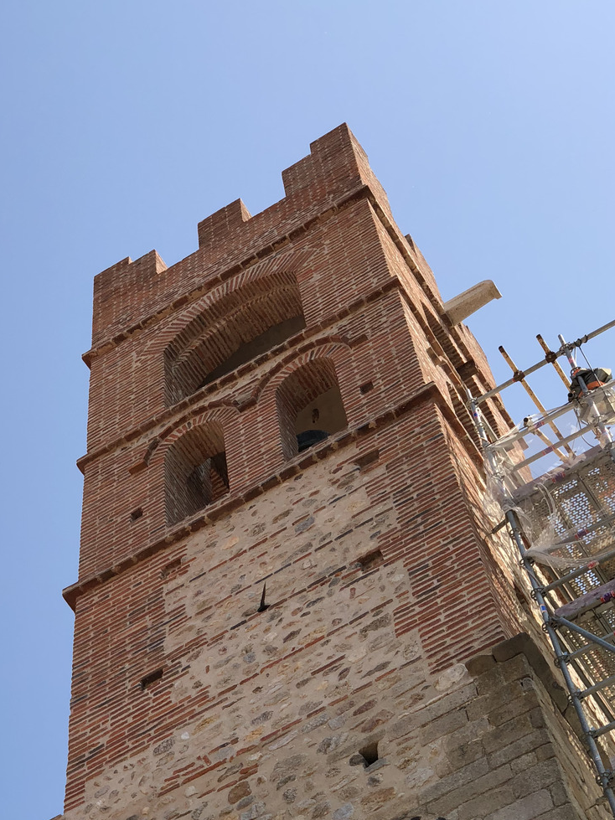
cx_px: 183
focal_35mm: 85
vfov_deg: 22.8
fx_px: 2014
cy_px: 595
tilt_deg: +59.9
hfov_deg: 17.3
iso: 16
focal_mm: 6
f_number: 2.4
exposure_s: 1/727
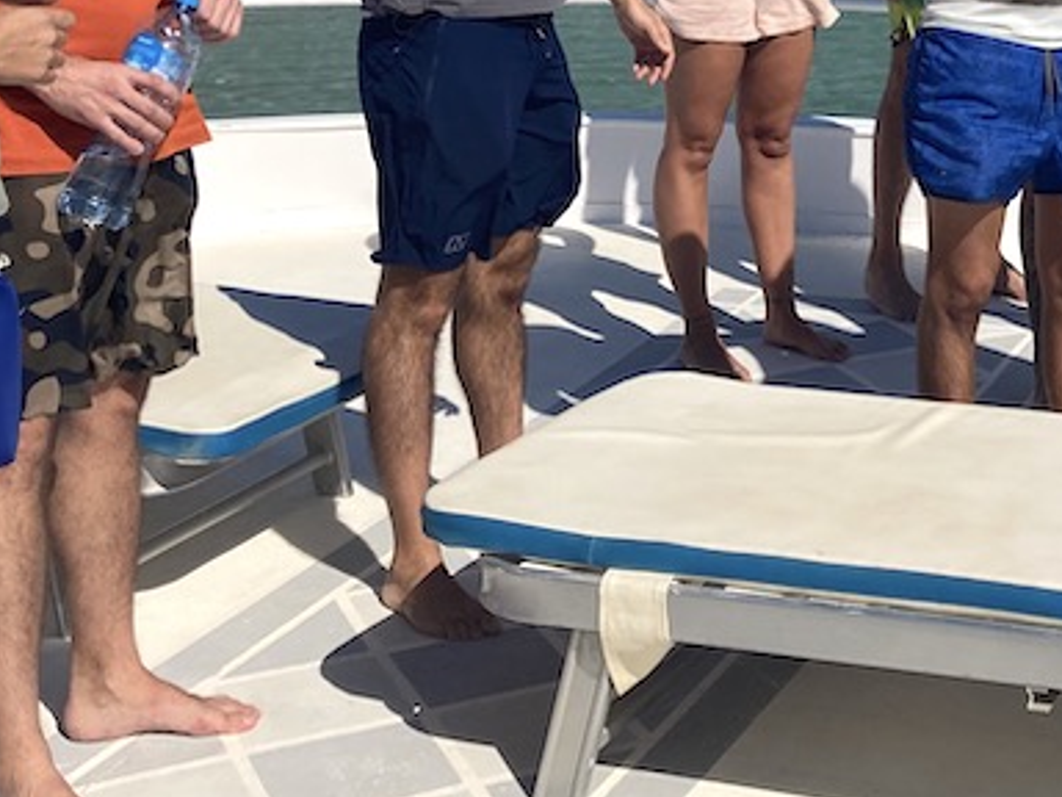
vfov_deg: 19.1
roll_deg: +4.9
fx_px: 2240
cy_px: -152
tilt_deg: -0.6
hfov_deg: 25.4
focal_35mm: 73
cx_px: 1045
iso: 20
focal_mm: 3.99
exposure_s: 1/3690
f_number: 1.8
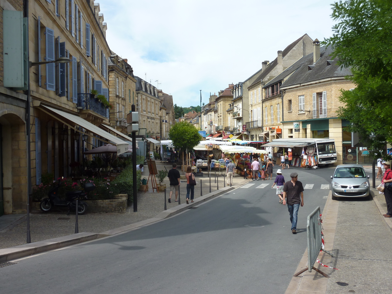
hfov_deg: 50.1
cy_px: 147
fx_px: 419
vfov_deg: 38.7
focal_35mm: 37
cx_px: 196
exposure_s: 1/400
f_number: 4.5
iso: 80
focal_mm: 6.1
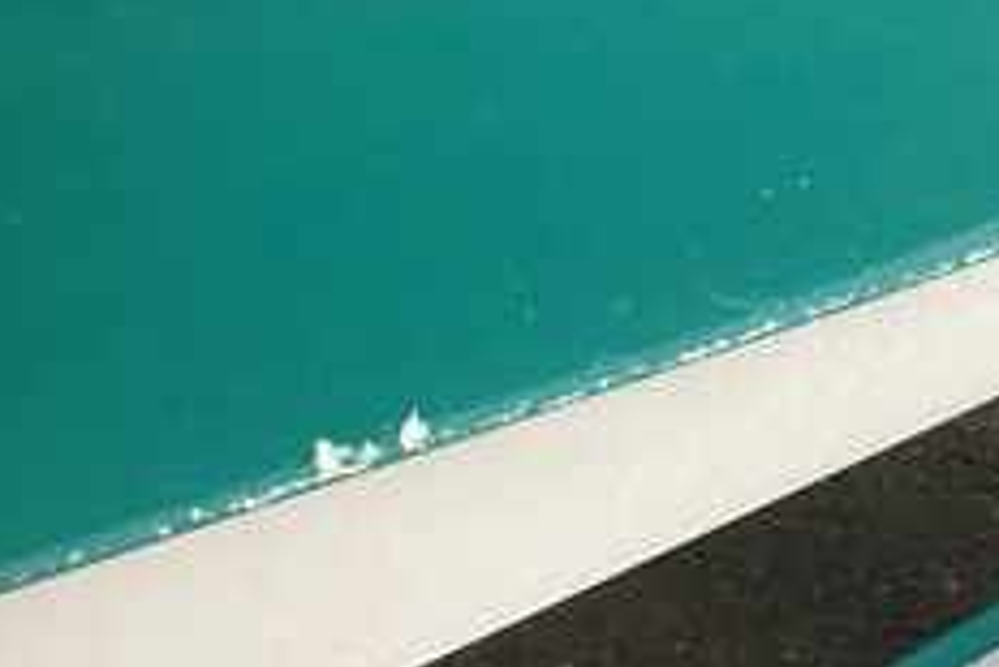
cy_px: 353
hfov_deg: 37.0
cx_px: 779
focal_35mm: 52
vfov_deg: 26.0
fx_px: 1444
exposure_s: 1/254
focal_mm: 3
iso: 25
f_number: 1.8
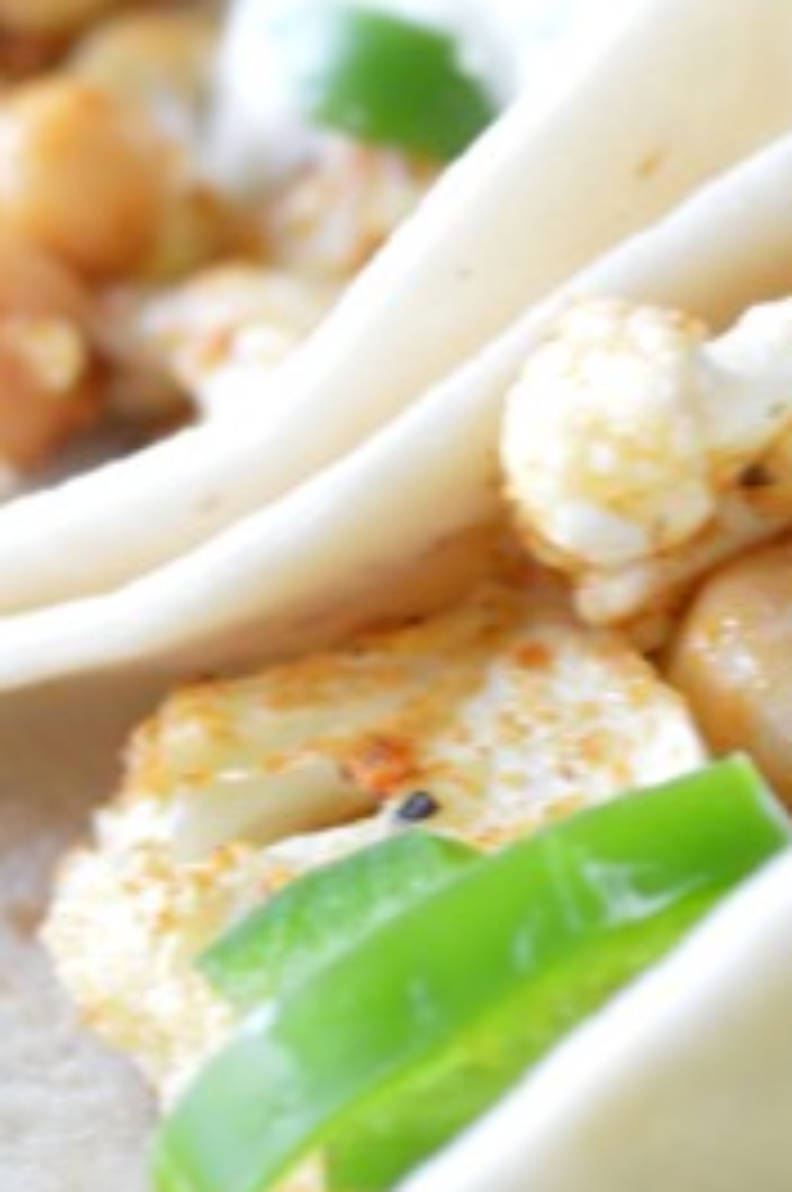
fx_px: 4599
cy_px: 522
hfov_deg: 9.8
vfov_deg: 14.8
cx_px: 664
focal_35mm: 139
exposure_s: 1/13
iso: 800
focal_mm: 24
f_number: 4
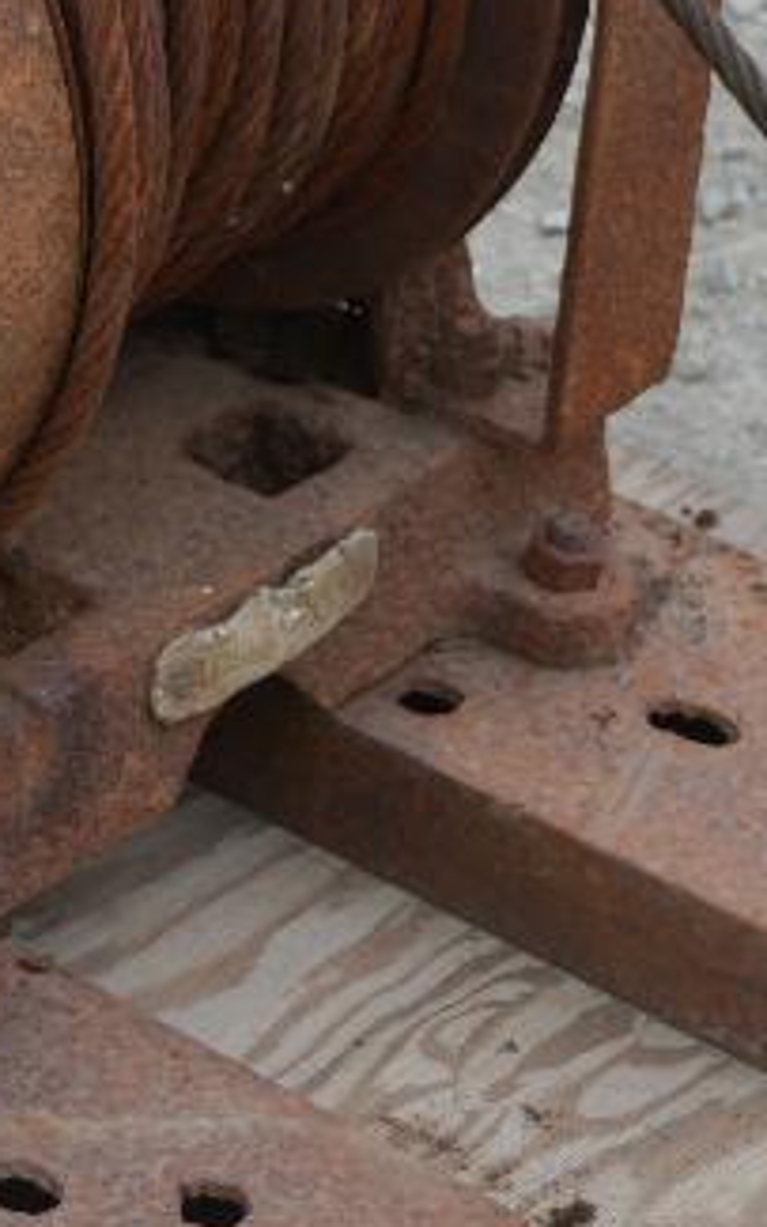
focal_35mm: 160
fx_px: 5354
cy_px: 315
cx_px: 26
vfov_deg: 13.0
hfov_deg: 8.2
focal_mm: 34
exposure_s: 1/160
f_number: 6.3
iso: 100
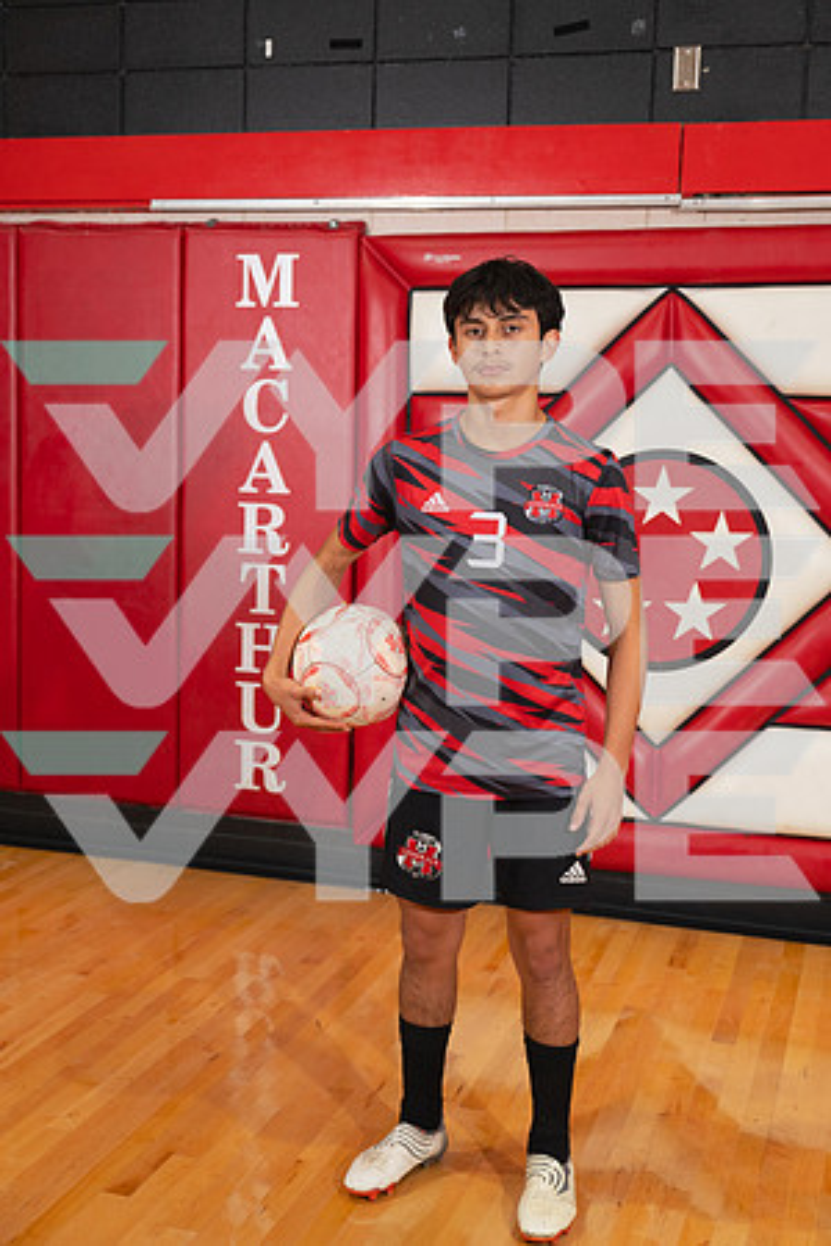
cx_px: 416
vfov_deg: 44.5
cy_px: 623
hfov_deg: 30.5
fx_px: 1523
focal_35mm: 44
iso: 1000
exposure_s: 1/250
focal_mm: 44
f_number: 4
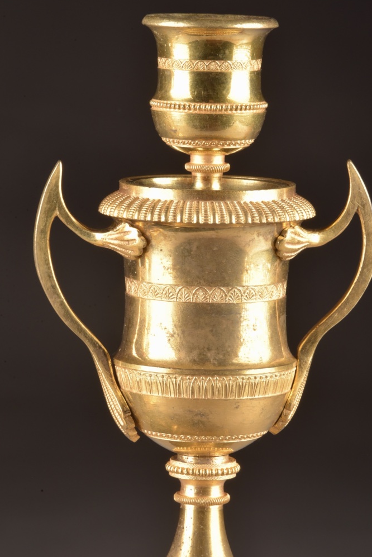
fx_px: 5587
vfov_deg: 5.7
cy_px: 318
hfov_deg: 3.8
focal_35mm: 361
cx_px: 201
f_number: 25
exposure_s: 1/160
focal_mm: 300
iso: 400
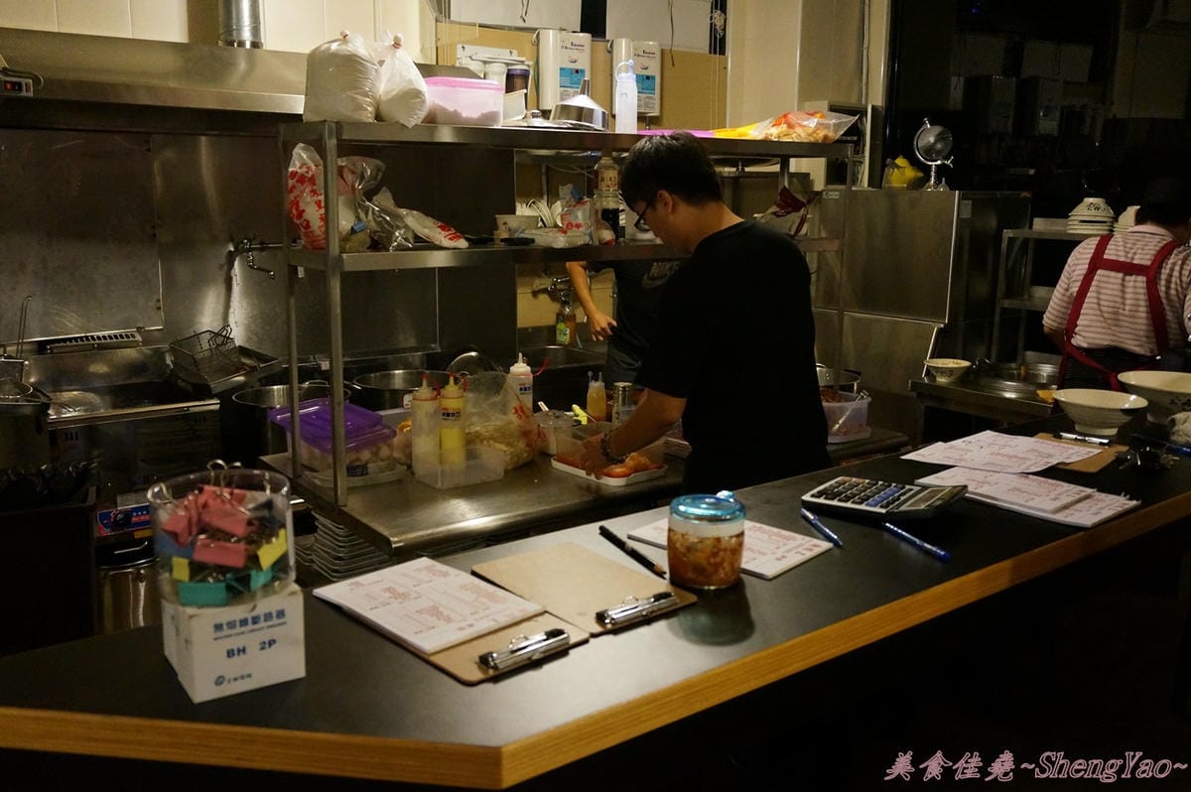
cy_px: 396
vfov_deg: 41.6
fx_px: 1041
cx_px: 596
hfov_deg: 59.5
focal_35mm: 32
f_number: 4
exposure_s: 1/160
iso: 3200
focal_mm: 21
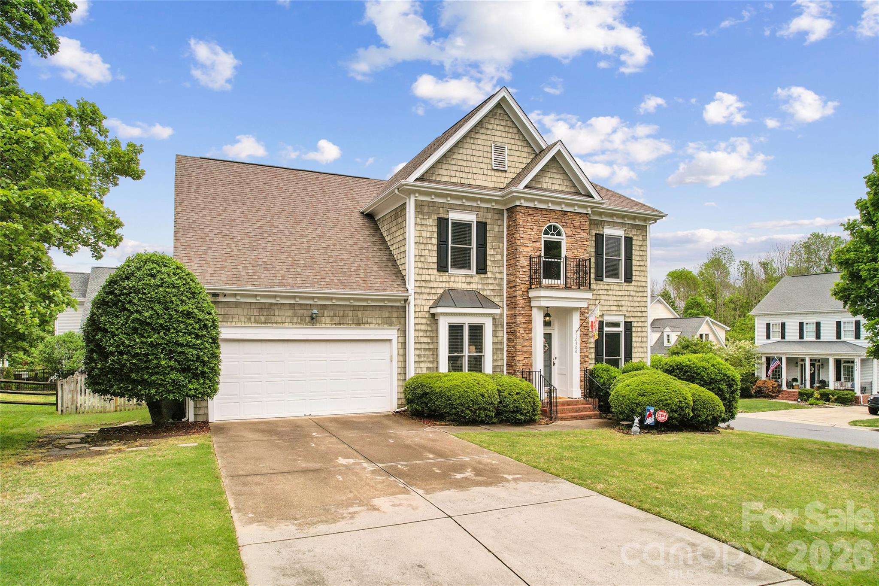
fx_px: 537
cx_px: 440
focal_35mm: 22
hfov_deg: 78.6
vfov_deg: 57.2
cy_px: 293
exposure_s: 1/400
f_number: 2.8
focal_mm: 8.4
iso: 110
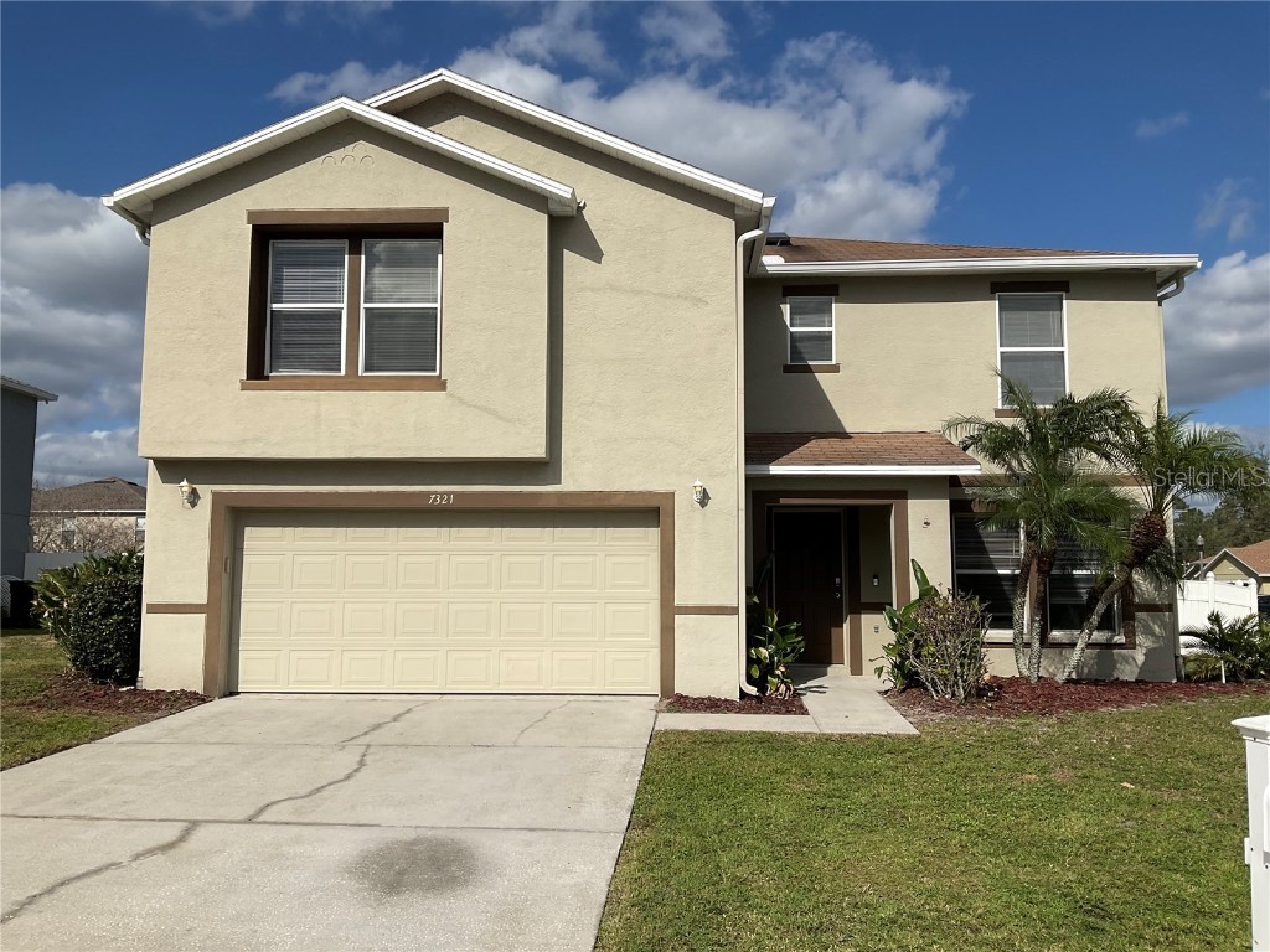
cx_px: 635
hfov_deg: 61.7
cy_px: 476
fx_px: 1064
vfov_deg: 48.2
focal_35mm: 29
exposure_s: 1/5263
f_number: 1.8
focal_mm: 3
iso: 16
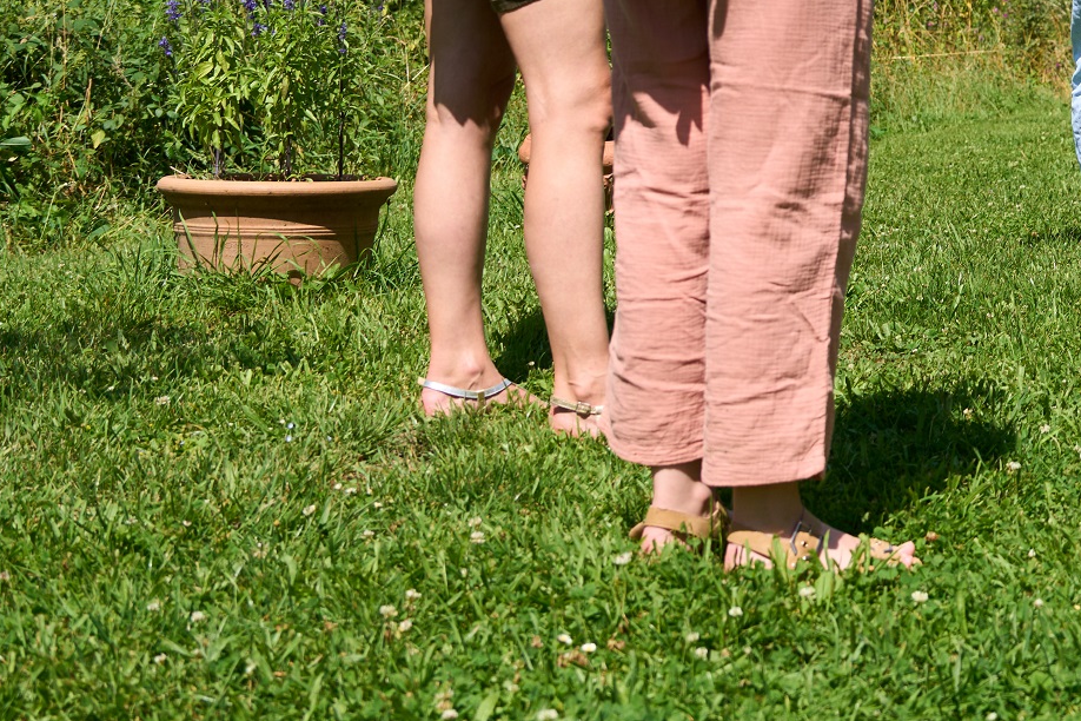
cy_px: -226
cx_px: 1428
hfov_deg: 19.2
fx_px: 2942
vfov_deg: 13.4
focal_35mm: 98
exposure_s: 1/1250
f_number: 4
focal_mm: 30
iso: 100
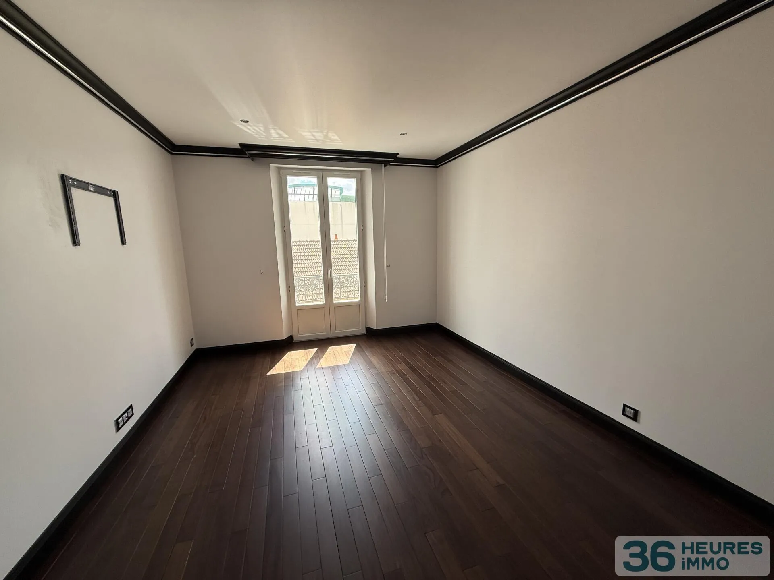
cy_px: 290
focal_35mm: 14
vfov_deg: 85.7
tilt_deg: -9.0
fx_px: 313
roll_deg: +1.2
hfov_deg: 102.1
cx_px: 387
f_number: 2.2
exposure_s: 1/177
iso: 50
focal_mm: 2.22
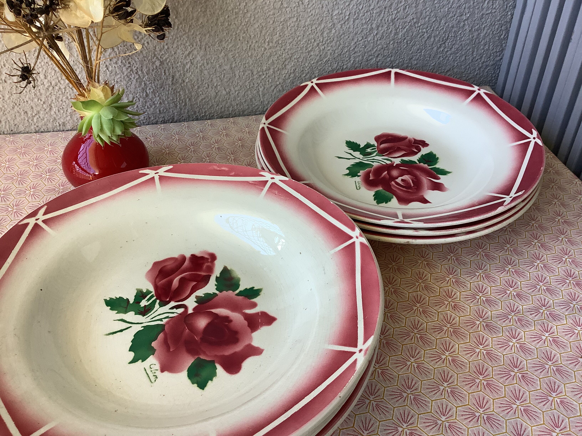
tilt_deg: -38.5
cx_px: 291
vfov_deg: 45.4
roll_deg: +0.2
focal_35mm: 31
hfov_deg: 58.4
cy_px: 218
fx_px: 521
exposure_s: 1/120
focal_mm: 3.3
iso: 64
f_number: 2.4
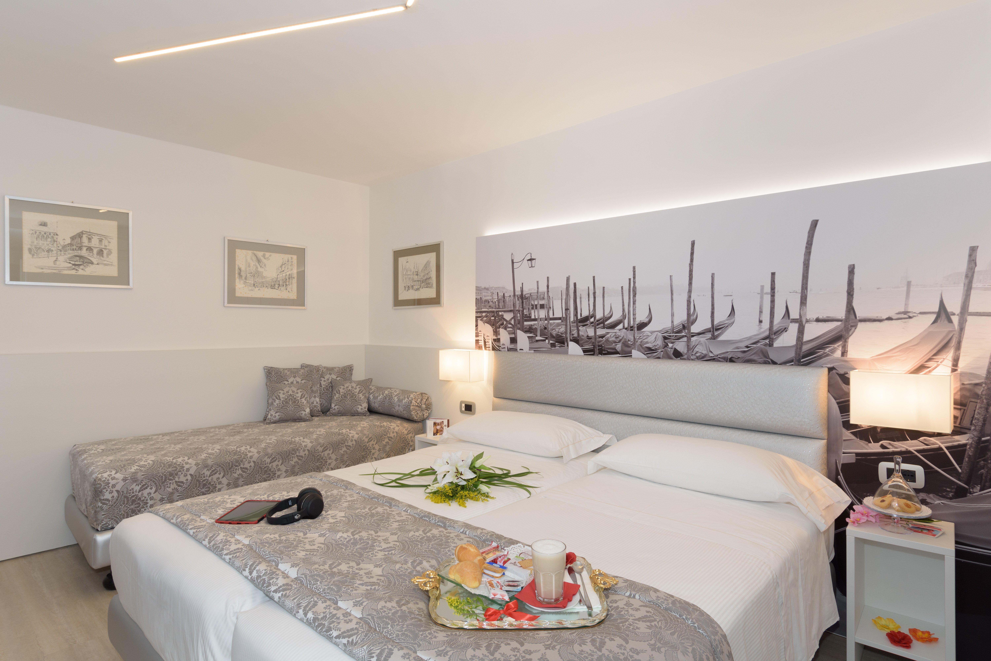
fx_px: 495
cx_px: 496
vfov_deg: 67.4
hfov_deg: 90.0
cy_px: 330
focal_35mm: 18
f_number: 8
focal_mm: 12
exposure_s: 1/13
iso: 100
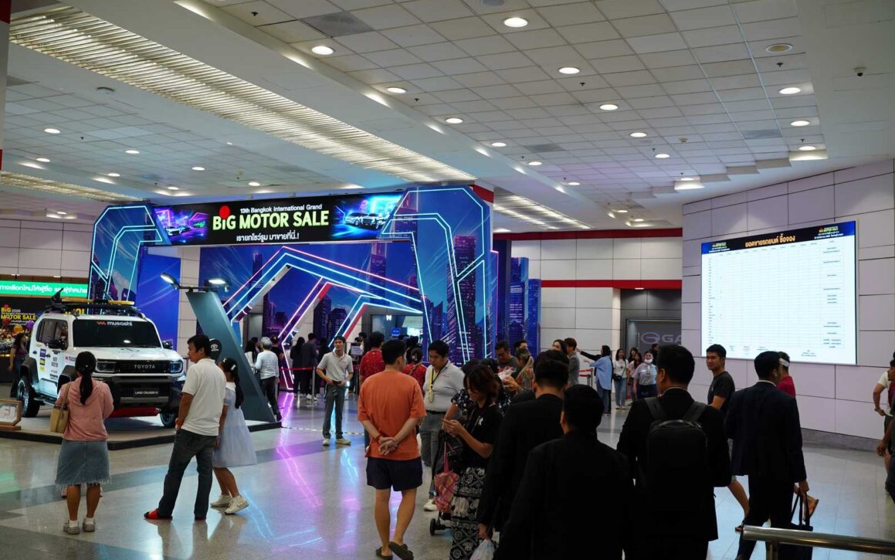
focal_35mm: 36
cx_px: 451
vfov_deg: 35.4
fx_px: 878
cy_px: 273
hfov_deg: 54.0
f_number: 4
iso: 800
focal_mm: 35
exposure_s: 1/160
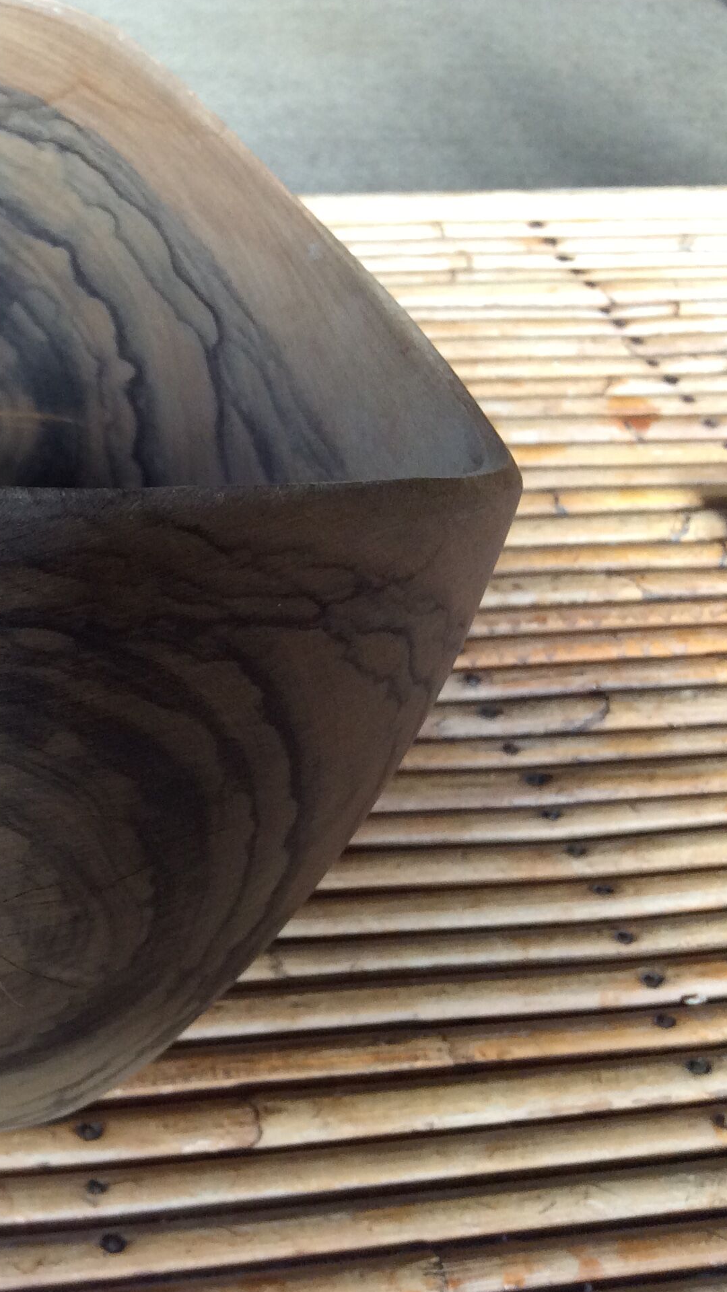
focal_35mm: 47
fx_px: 1611
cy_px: 643
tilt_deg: -39.9
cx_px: -64
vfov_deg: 43.7
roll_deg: -1.6
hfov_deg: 23.9
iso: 80
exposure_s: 1/25
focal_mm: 3.3
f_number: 2.4
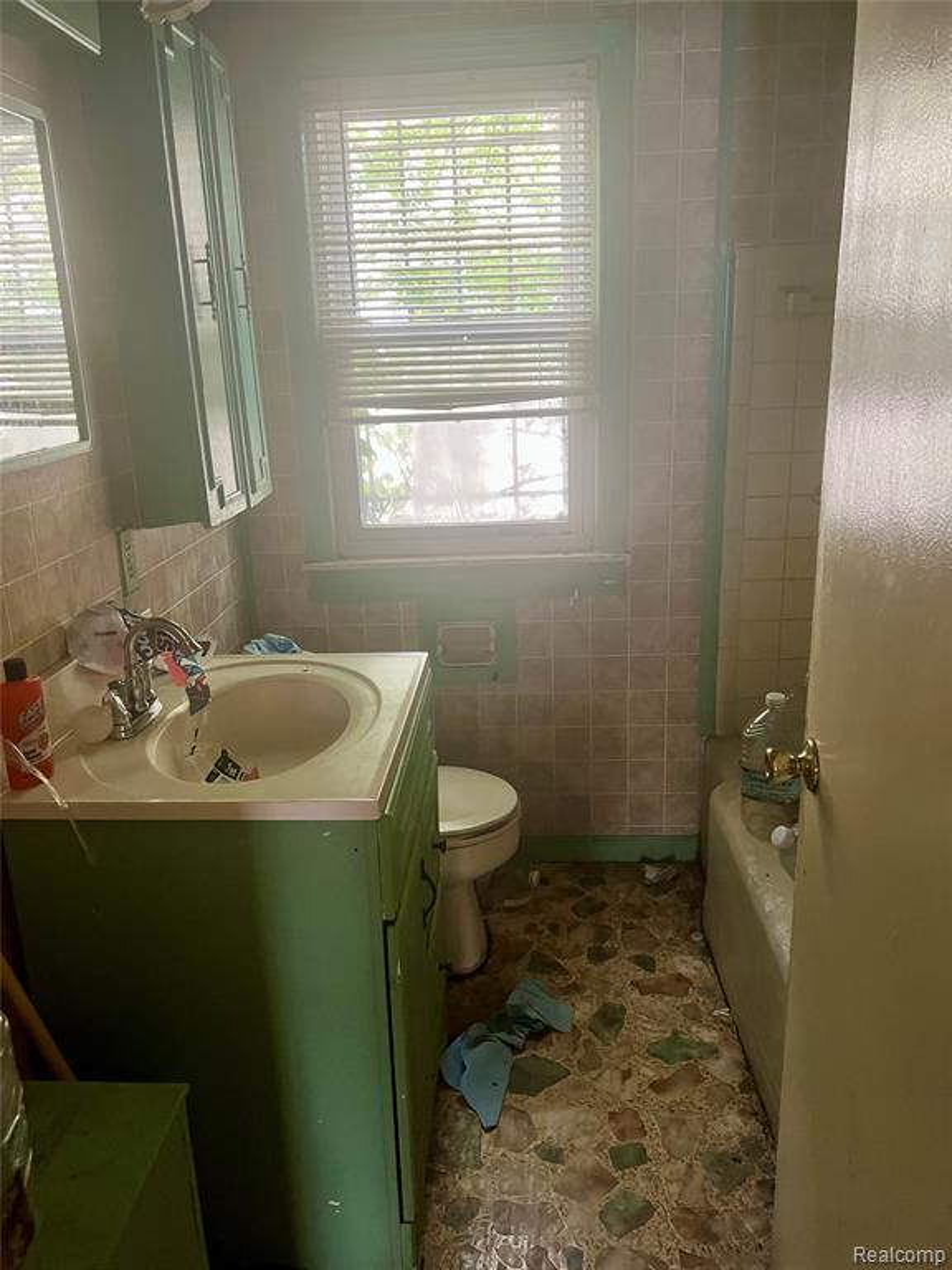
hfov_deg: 53.1
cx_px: 476
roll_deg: +3.9
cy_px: 635
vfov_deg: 67.3
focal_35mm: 26
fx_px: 953
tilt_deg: -13.2
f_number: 1.5
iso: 320
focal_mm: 5.7
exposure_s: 1/60
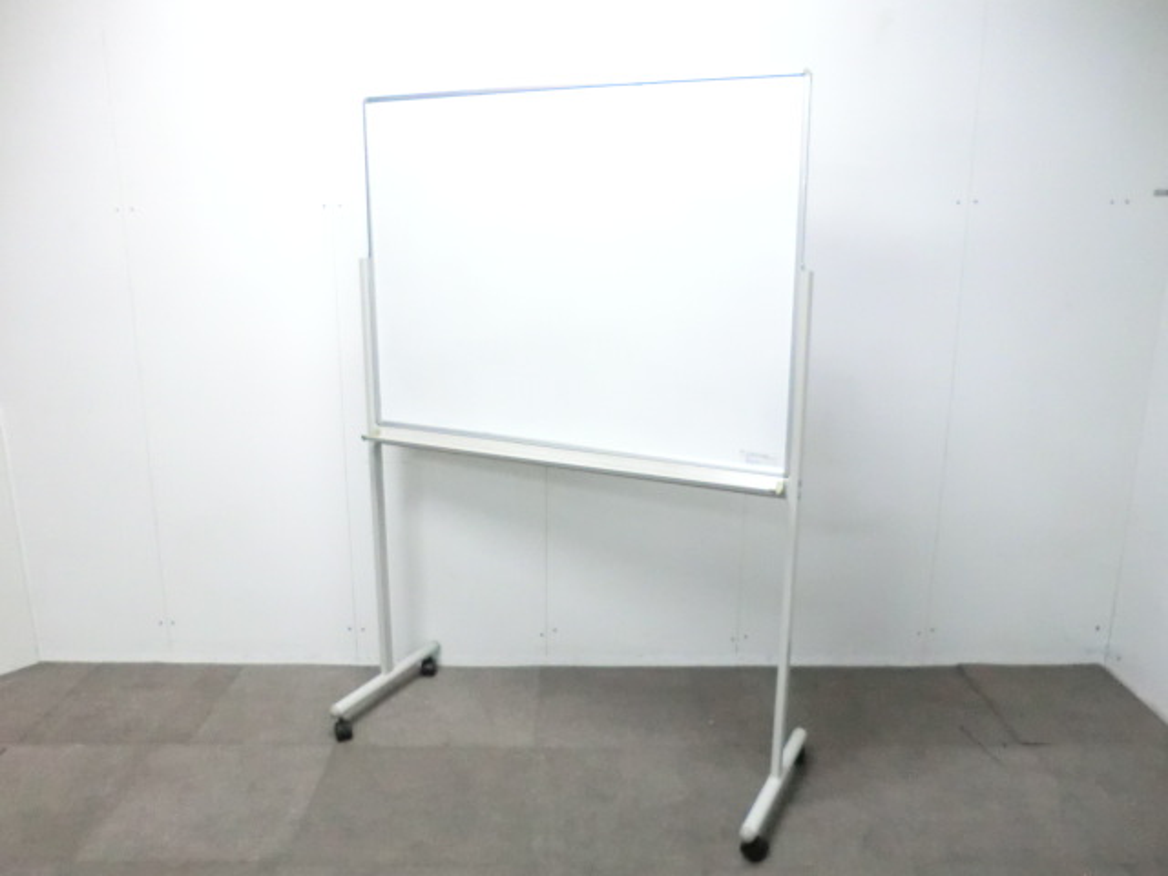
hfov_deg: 65.3
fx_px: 911
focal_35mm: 27
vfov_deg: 51.4
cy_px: 438
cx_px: 584
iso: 800
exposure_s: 1/60
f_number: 3.2
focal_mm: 4.9
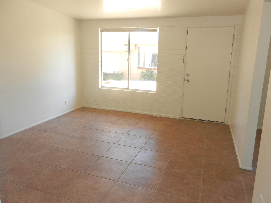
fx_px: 204
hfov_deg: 67.3
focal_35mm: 26
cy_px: 98
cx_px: 136
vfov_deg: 53.0
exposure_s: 1/50
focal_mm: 4.5
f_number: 3.5
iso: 160
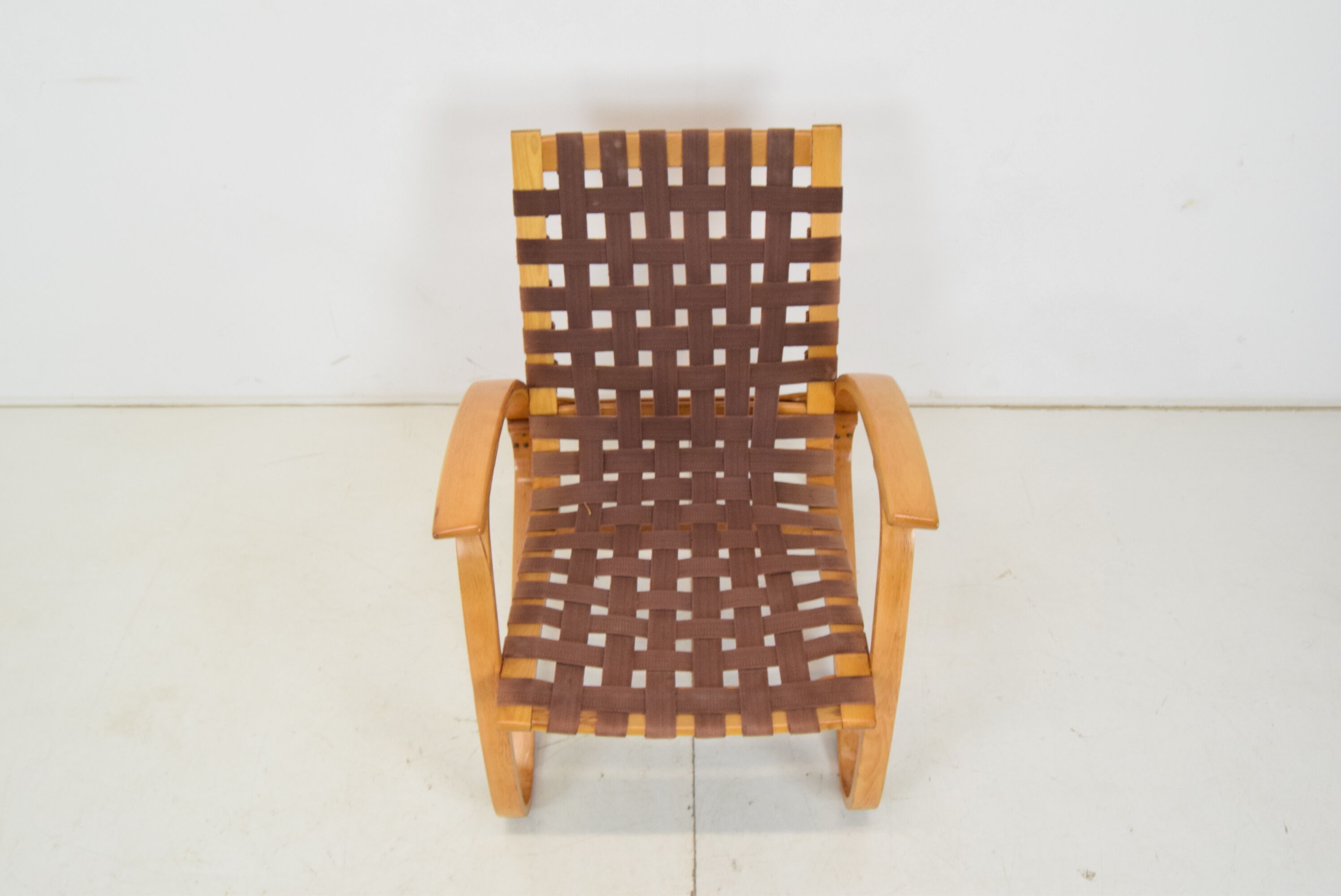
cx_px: 670
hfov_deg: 57.2
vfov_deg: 40.0
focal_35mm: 33
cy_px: 448
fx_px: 1230
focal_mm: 22
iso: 1600
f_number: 6.3
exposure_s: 1/160
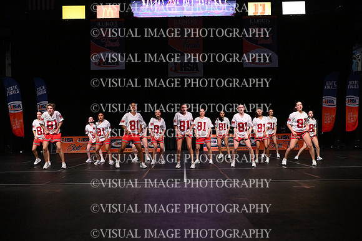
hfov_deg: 43.6
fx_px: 453
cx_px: 181
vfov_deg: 29.9
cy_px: 120
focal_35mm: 45
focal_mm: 45
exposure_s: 1/1000
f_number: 4
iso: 8000
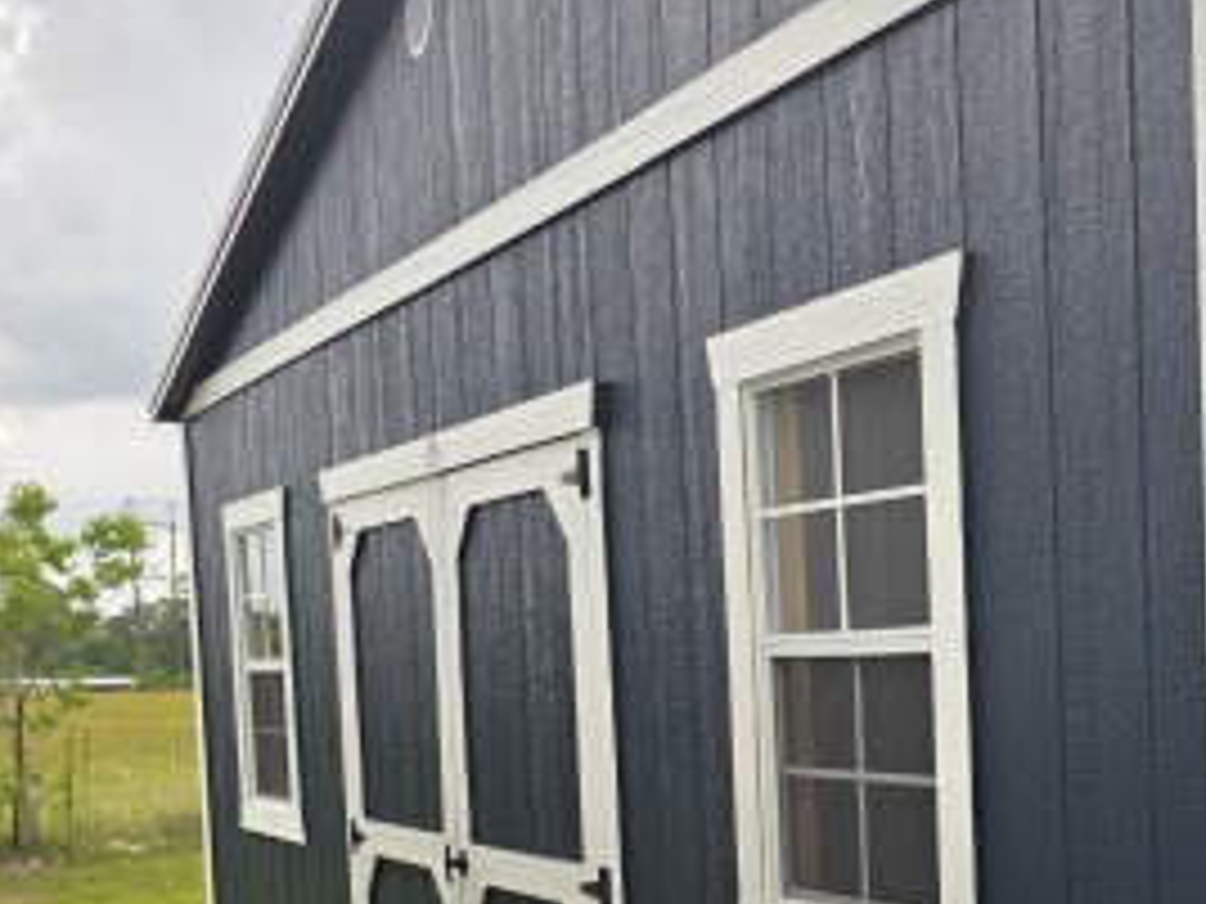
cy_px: 774
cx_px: 1138
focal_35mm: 55
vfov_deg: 25.9
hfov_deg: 32.7
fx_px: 1916
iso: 40
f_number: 1.7
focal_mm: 6.3
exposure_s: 1/359
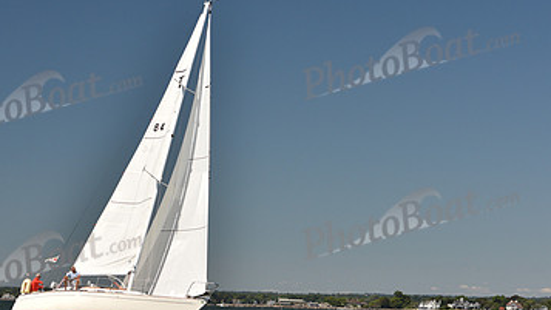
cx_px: 224
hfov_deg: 18.0
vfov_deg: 10.2
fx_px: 1739
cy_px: 161
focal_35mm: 119
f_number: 4.5
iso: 250
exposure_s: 1/1250
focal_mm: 70
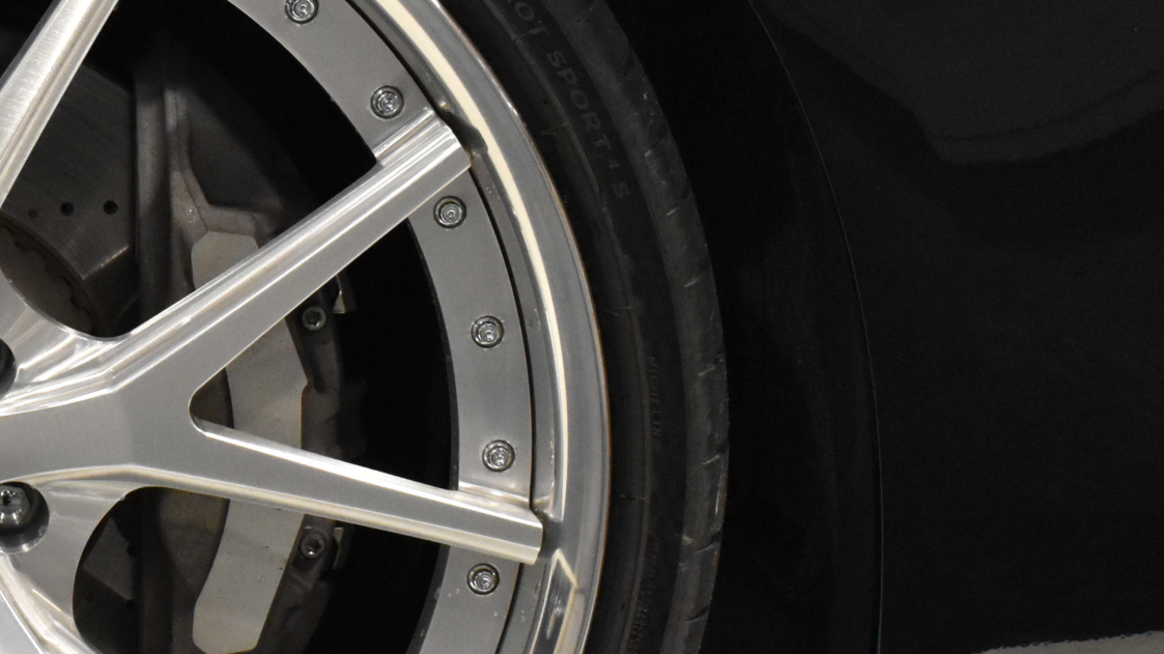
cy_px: 463
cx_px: -141
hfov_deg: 16.1
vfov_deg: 9.4
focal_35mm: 129
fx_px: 3980
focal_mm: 36
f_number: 8
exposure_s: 1/60
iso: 4000
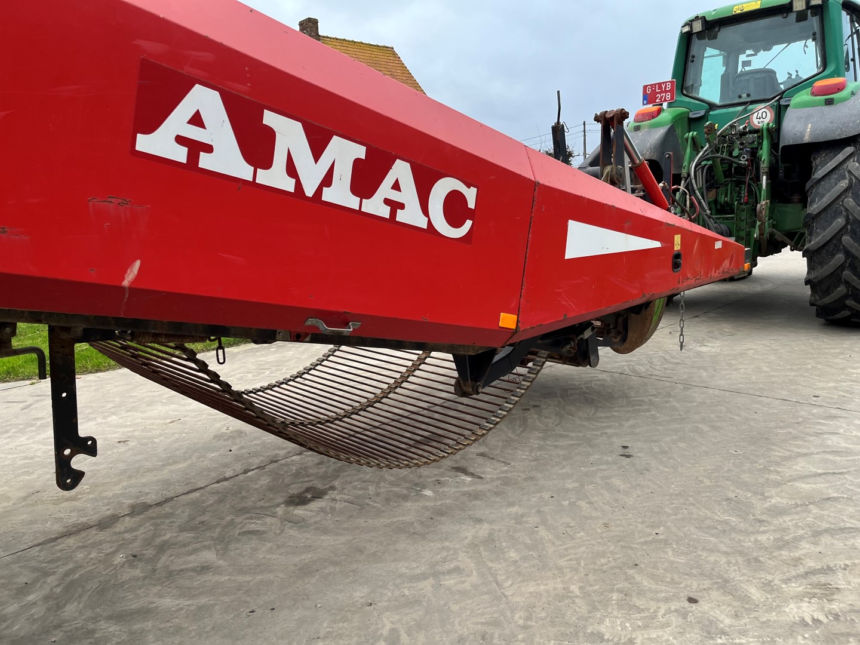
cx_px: 430
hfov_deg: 67.3
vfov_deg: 53.1
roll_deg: +3.5
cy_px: 322
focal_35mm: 26
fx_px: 646
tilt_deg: -8.3
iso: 125
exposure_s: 1/120
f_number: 1.6
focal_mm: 5.1
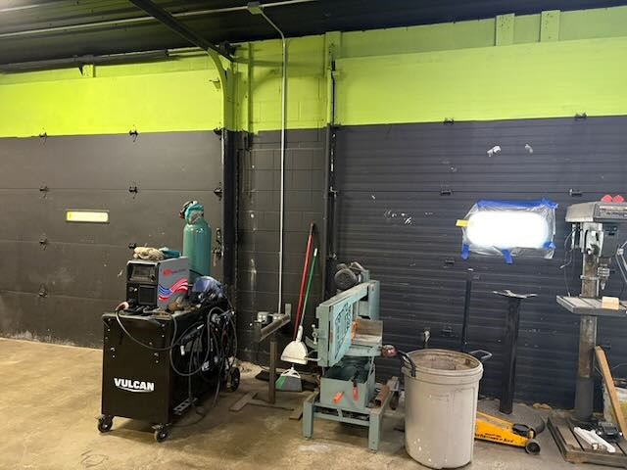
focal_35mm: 26
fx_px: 471
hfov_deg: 67.3
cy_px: 235
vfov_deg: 53.1
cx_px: 314
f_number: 1.6
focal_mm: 5.96
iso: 500
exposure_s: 1/40
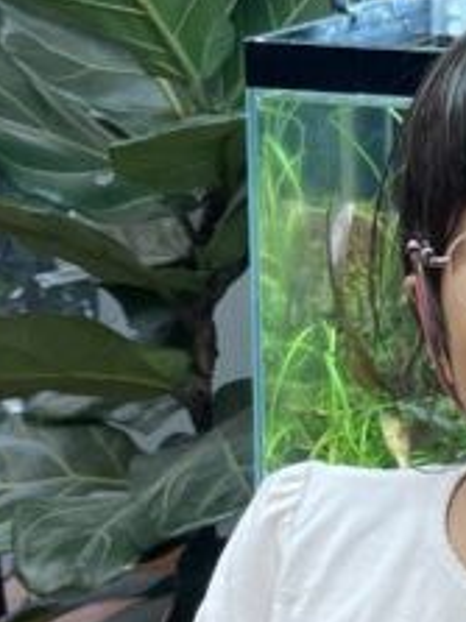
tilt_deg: -17.9
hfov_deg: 13.0
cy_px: 421
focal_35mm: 112
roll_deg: -0.2
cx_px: 480
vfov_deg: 17.5
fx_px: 2012
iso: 80
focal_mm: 5.1
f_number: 1.6
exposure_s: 1/121
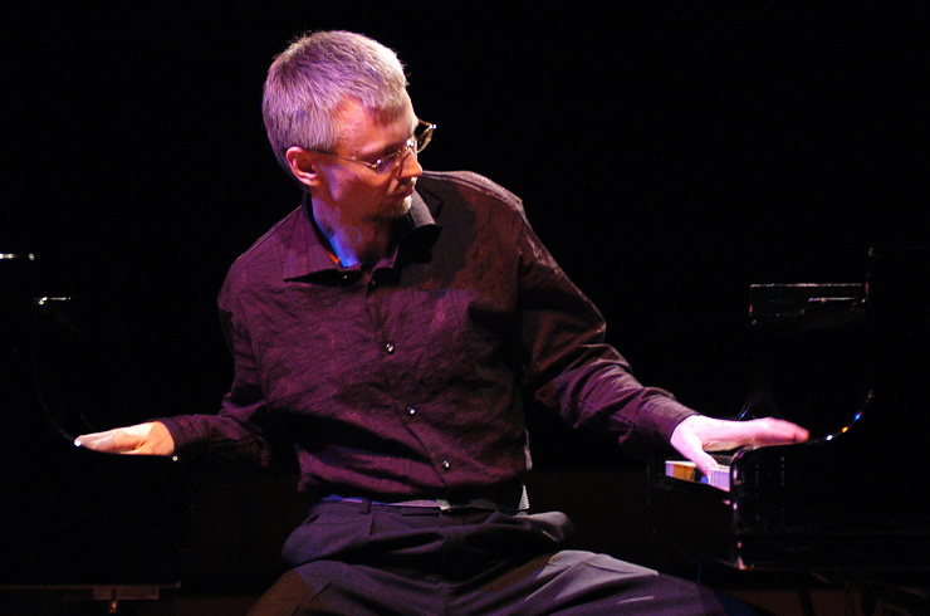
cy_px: 308
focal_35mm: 120
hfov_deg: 17.1
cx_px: 465
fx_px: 3093
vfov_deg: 11.4
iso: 1000
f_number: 2.8
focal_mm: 80
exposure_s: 1/60
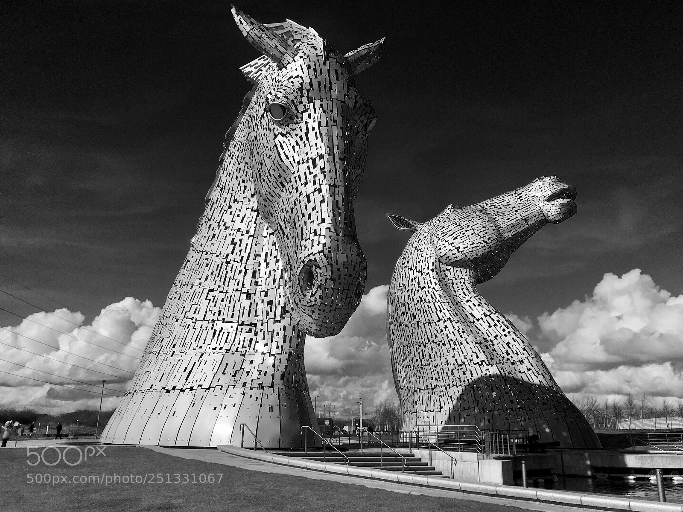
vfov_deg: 48.2
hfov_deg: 61.7
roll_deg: -1.6
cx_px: 342
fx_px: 572
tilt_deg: +16.8
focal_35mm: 29
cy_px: 256
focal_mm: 4.15
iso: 25
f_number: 2.2
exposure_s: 1/7692
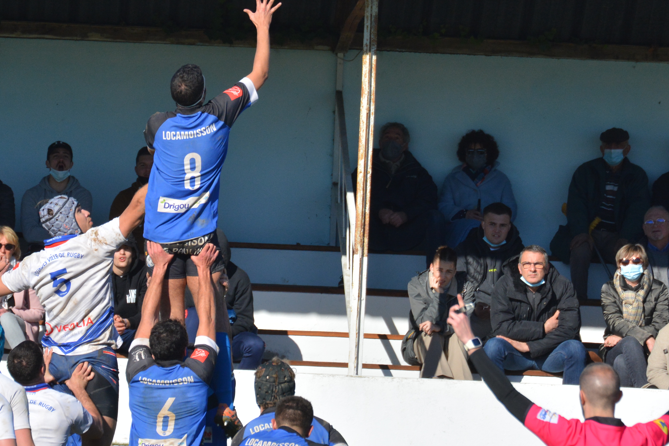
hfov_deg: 3.1
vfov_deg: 2.1
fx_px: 12338
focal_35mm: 664
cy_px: 96
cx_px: 254
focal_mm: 230
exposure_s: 1/1600
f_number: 6.3
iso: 400
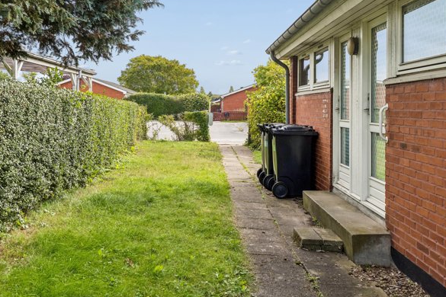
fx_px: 508
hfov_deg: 47.4
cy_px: 99
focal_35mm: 41
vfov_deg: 32.4
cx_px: 225
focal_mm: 20
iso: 250
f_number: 8
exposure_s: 1/200
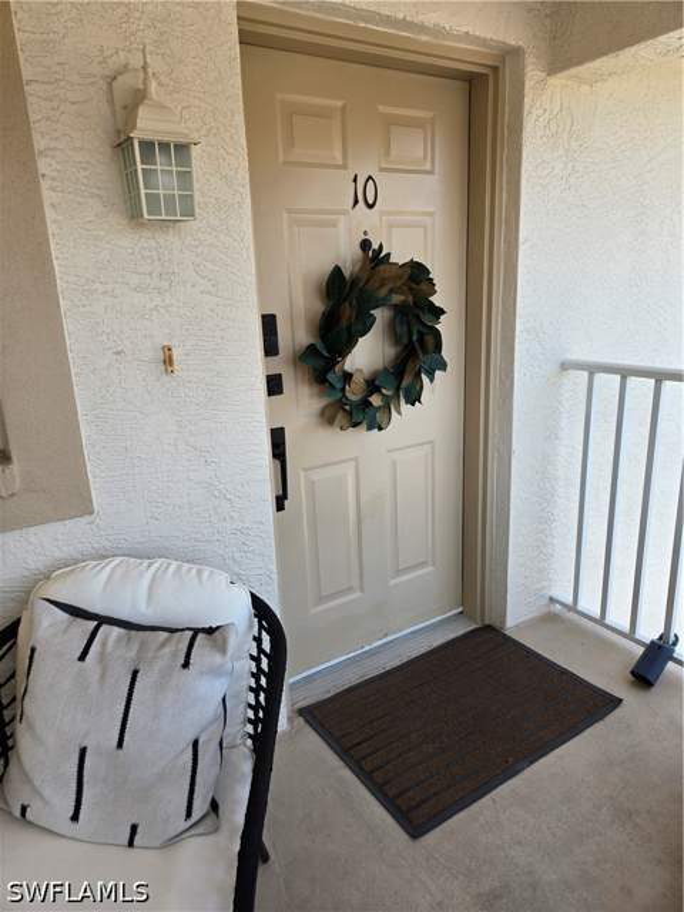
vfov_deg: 73.9
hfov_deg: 58.9
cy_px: 456
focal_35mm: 23
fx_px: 606
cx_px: 342
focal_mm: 5.4
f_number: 1.8
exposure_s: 1/329
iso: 25
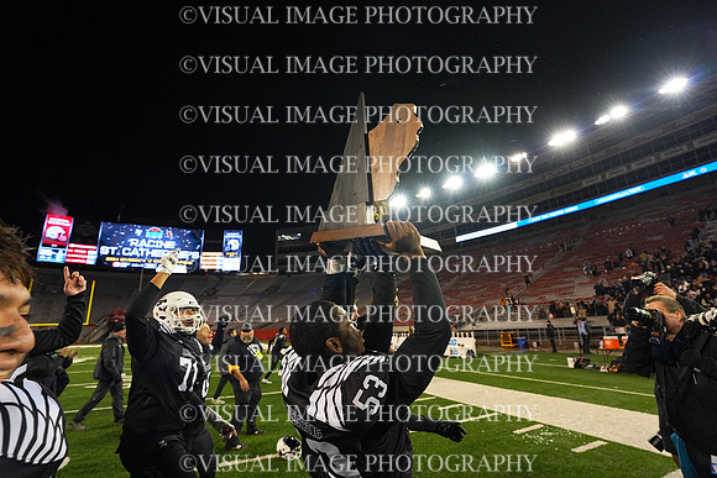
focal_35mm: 16
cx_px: 358
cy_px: 239
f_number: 5
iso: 2000
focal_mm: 16
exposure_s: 1/400
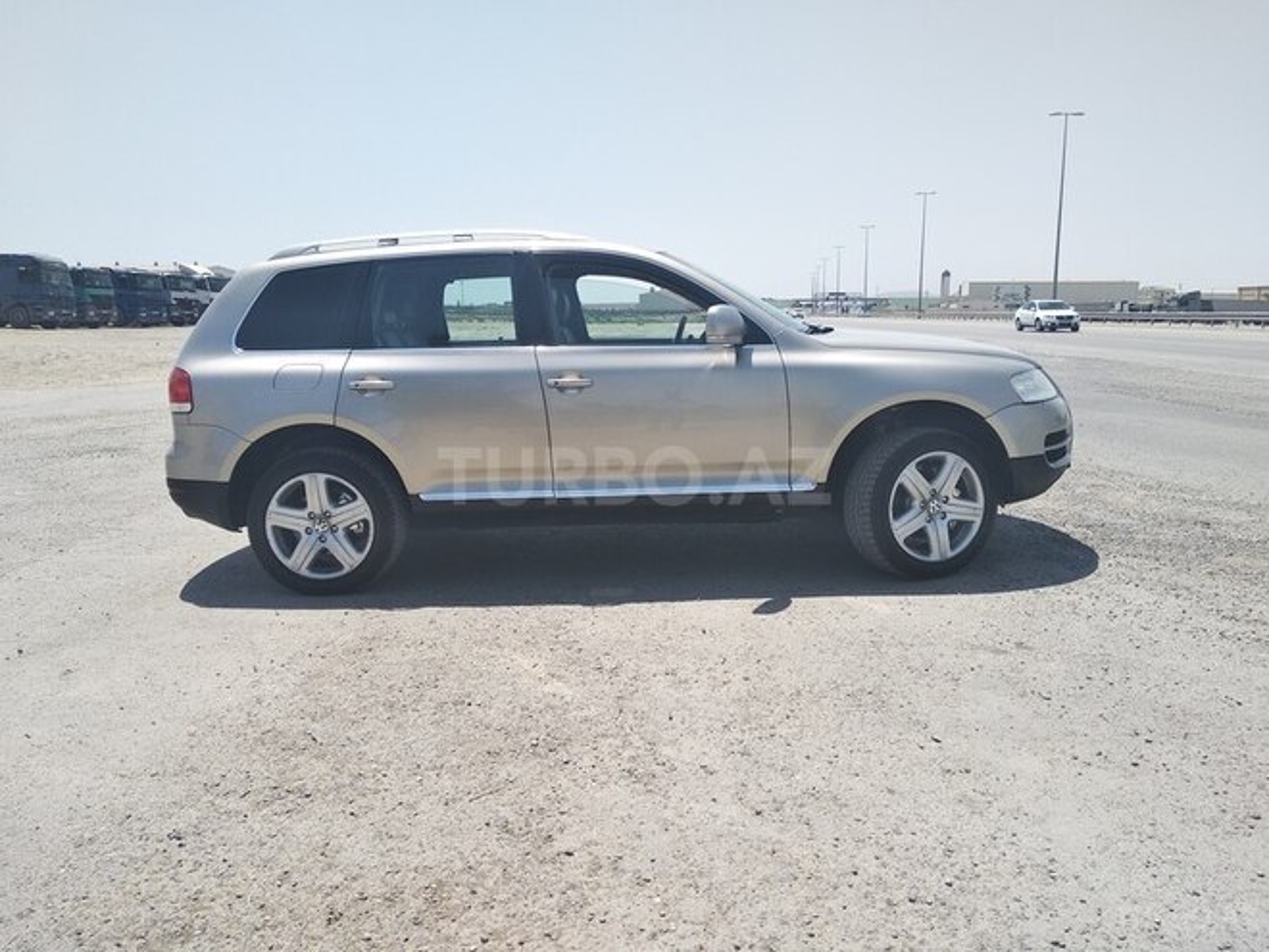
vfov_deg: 53.1
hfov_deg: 67.3
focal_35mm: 26
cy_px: 476
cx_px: 634
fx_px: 953
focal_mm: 3.81
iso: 100
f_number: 2.2
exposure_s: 1/1179
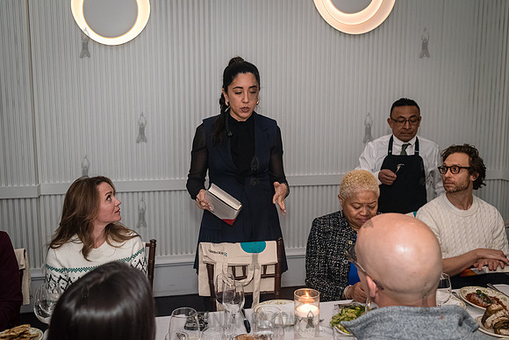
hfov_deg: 51.8
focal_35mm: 37
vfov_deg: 35.9
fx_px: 525
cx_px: 246
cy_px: 170
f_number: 4.5
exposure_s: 1/320
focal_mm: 35
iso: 6400
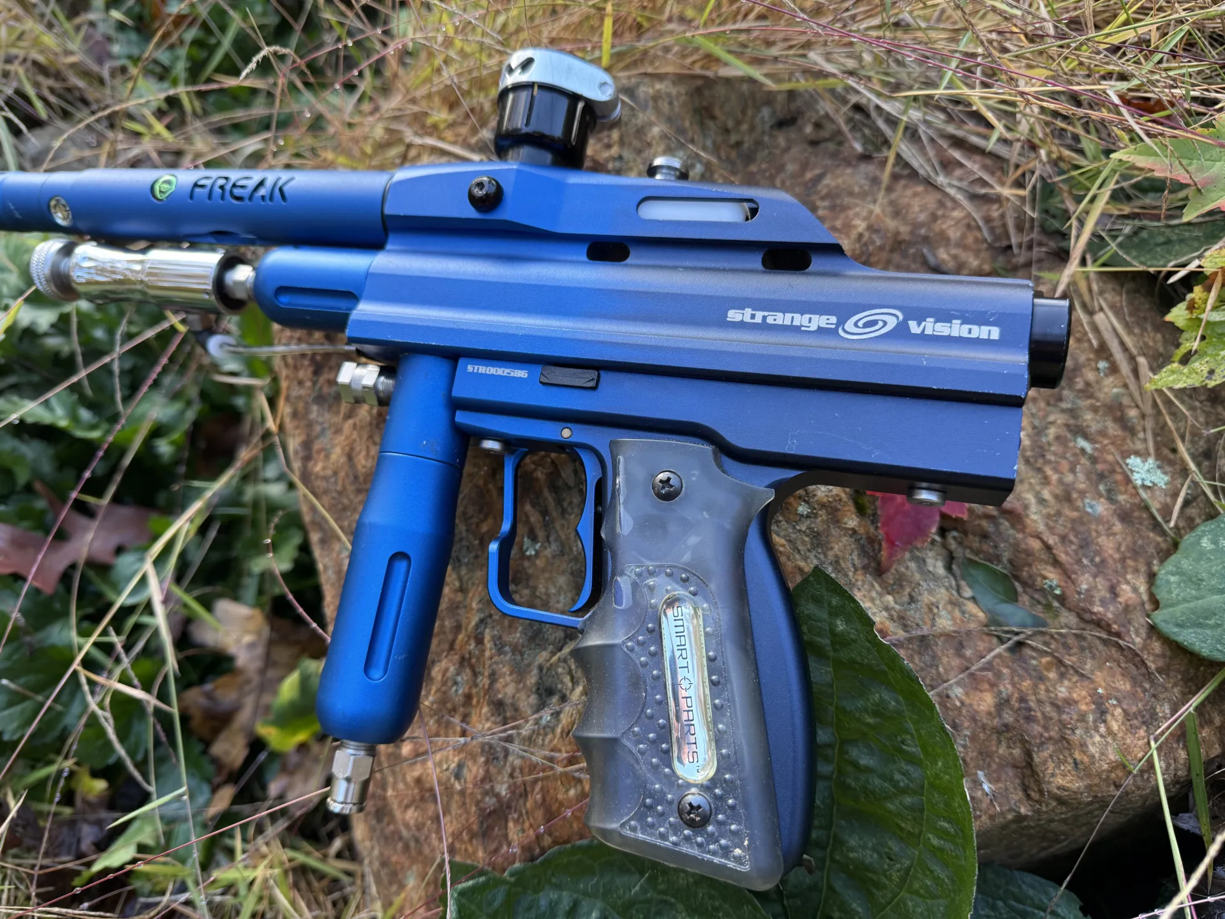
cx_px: 612
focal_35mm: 24
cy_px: 460
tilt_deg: -53.6
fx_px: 849
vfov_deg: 56.8
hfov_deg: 71.6
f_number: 1.78
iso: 125
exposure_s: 1/143
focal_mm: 6.76
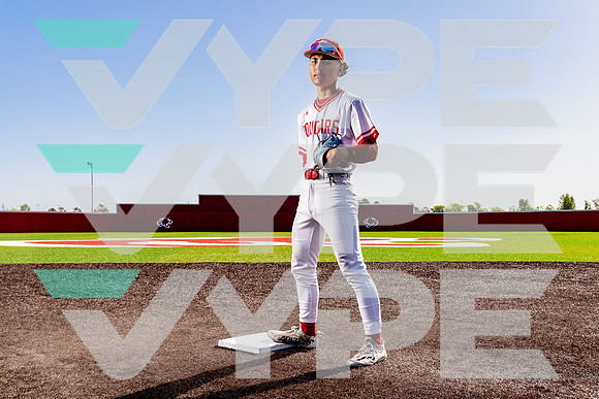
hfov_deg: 53.4
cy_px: 218
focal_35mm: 36
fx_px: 594
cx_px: 337
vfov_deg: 37.2
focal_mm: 31
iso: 100
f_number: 8
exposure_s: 1/250
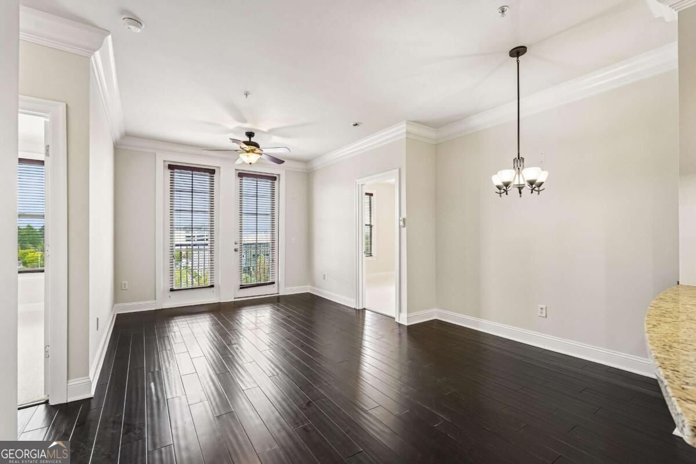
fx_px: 309
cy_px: 232
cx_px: 348
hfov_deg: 96.7
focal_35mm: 16
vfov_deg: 73.7
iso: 800
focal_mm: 16
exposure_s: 1/30
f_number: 8
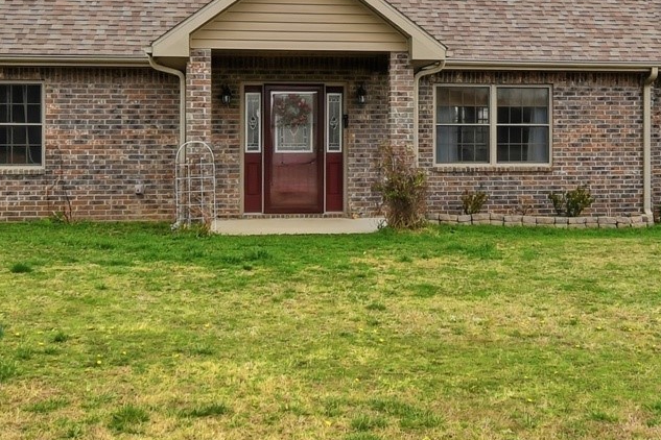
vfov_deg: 22.9
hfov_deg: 34.7
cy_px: 5
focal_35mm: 57
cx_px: 441
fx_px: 1047
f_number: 9
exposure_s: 1/2000
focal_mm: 13
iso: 250
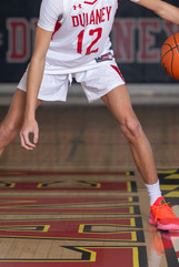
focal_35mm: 151
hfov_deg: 9.1
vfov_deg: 13.5
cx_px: 75
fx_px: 1125
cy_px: 55
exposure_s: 1/100
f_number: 2.8
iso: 50
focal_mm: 91
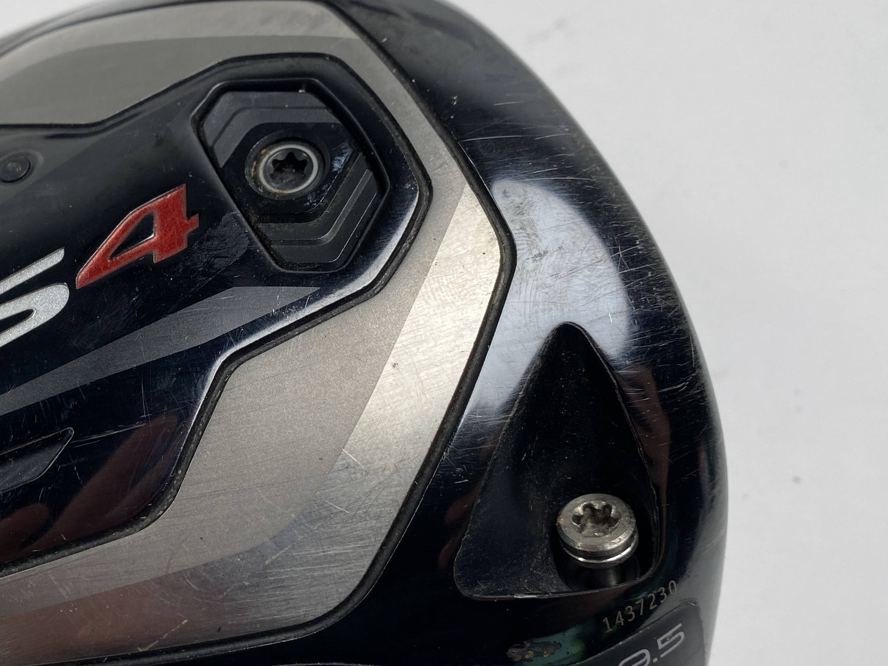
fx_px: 1231
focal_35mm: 48
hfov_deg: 38.5
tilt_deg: -57.8
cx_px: 213
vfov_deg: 30.3
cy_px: 360
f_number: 1.8
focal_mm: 4.25
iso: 32
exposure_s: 1/217
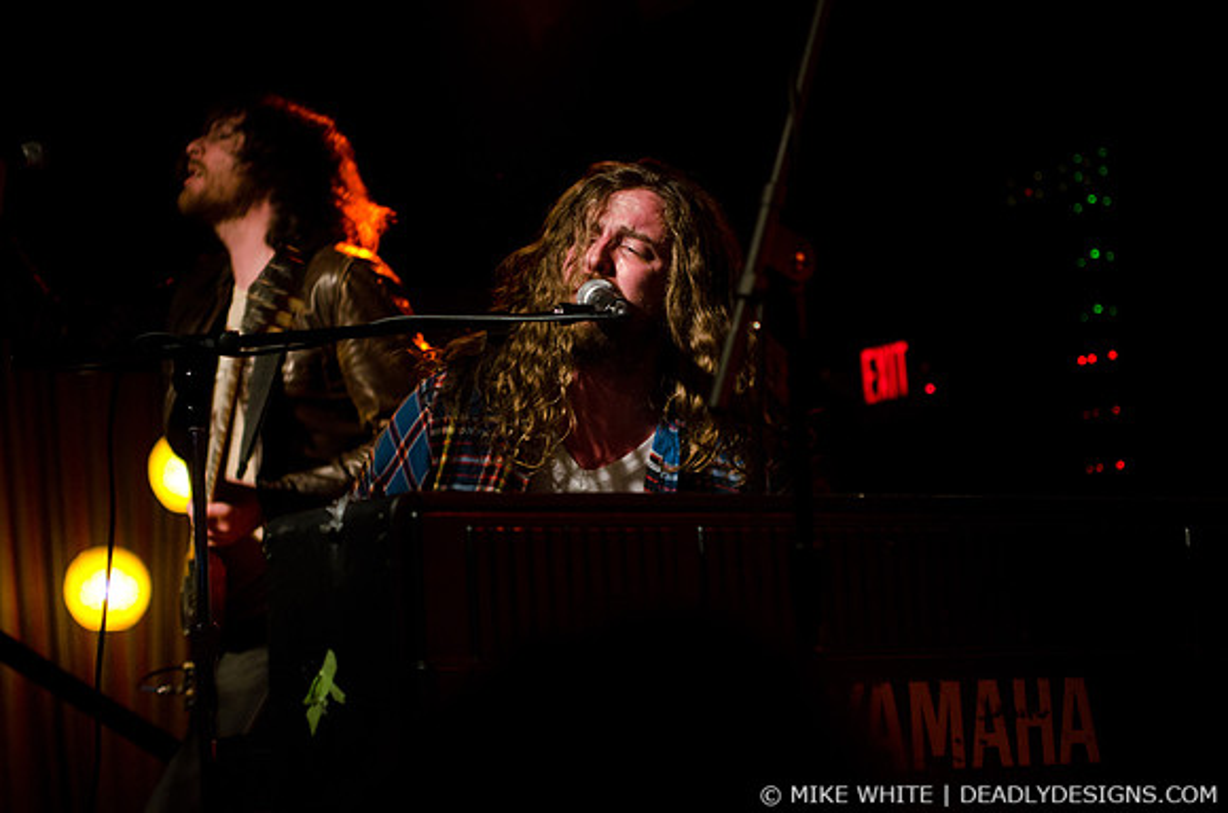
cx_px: 614
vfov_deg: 13.0
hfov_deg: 19.5
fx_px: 3574
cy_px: 406
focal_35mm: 105
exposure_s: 1/50
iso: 2000
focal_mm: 70
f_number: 2.8
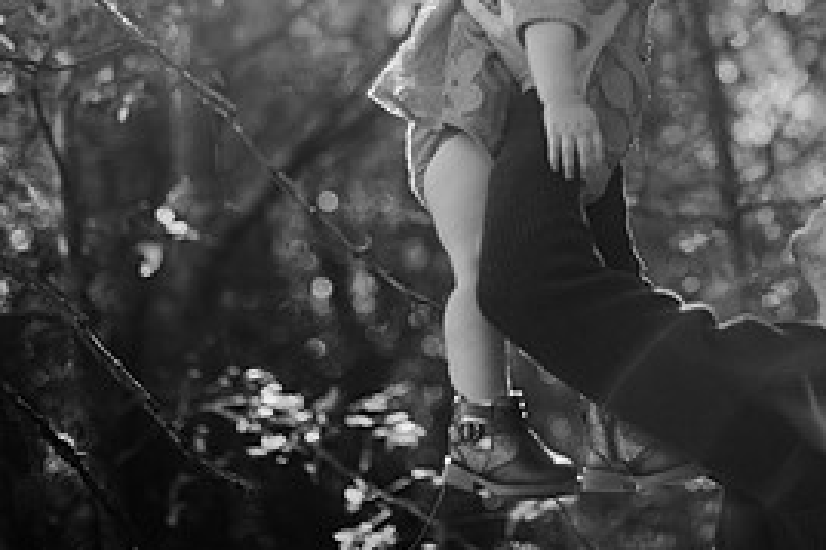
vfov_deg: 12.5
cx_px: 642
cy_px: -23
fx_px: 2476
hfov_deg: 18.8
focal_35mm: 108
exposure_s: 1/1000
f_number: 2
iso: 160
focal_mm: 50
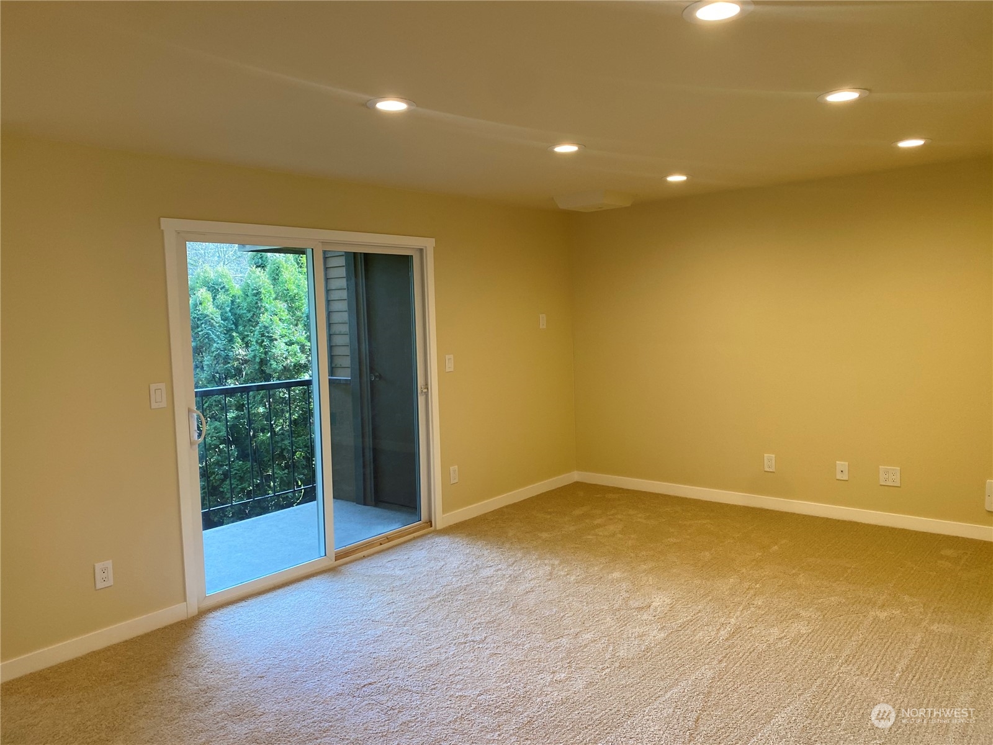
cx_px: 496
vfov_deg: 53.1
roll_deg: +1.7
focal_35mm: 26
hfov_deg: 67.3
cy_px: 372
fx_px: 746
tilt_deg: -5.2
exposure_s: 1/120
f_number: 1.8
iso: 125
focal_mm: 4.25
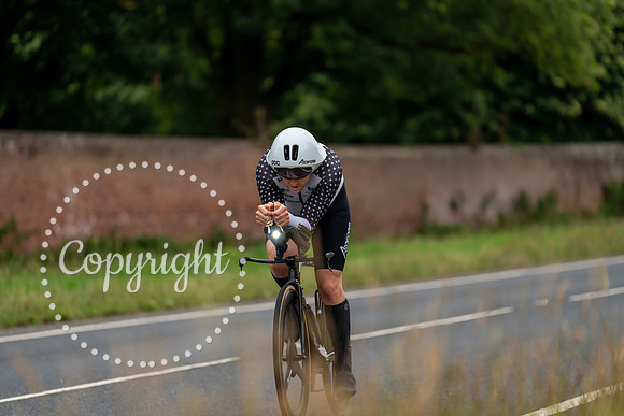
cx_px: 312
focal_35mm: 180
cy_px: 208
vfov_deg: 7.6
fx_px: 3121
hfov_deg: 11.4
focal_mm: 180
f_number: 2.8
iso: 1000
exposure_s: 1/800
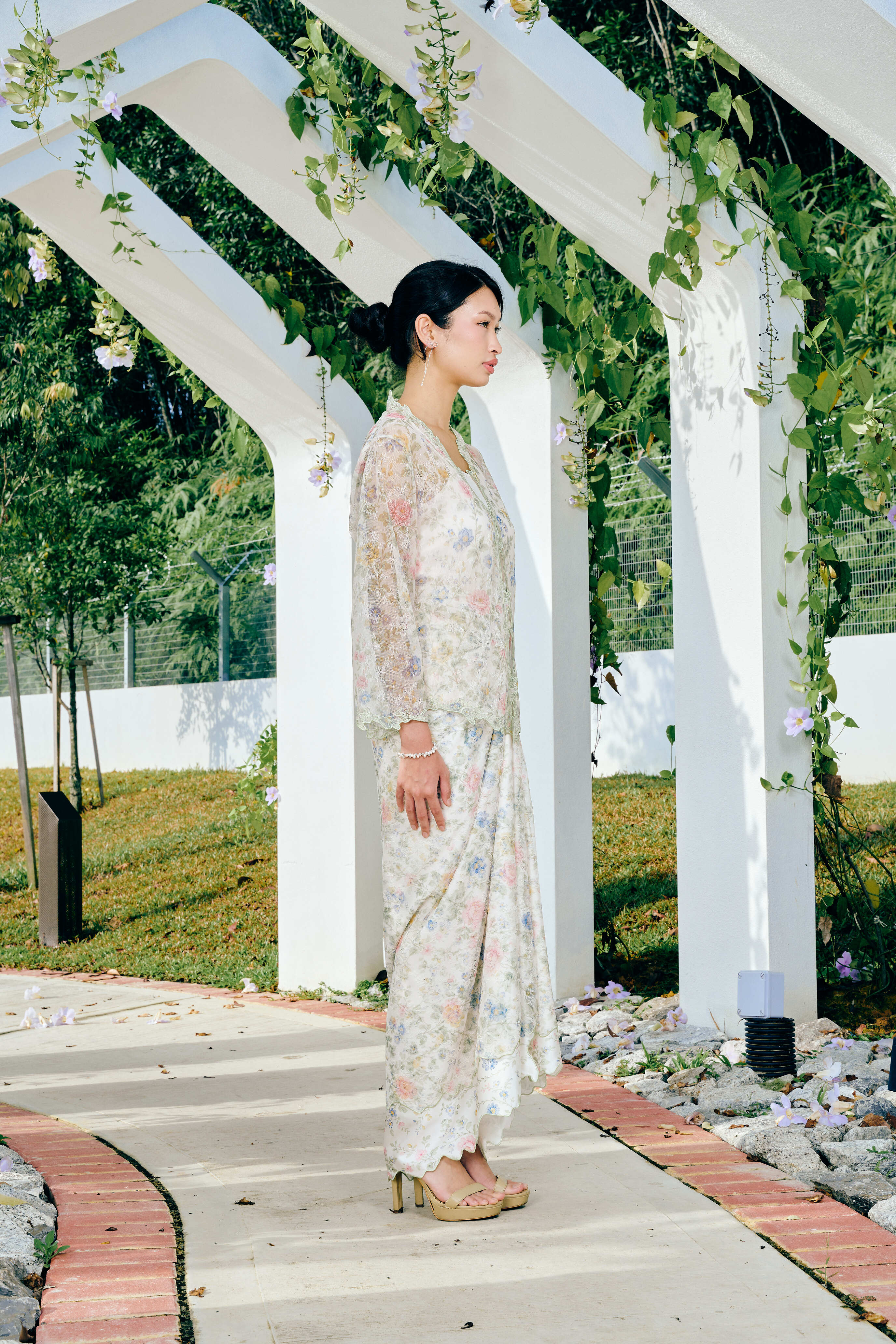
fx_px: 1867
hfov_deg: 27.0
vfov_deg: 39.6
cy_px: 672
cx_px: 448
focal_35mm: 50
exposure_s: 1/125
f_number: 10
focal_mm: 50
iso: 125
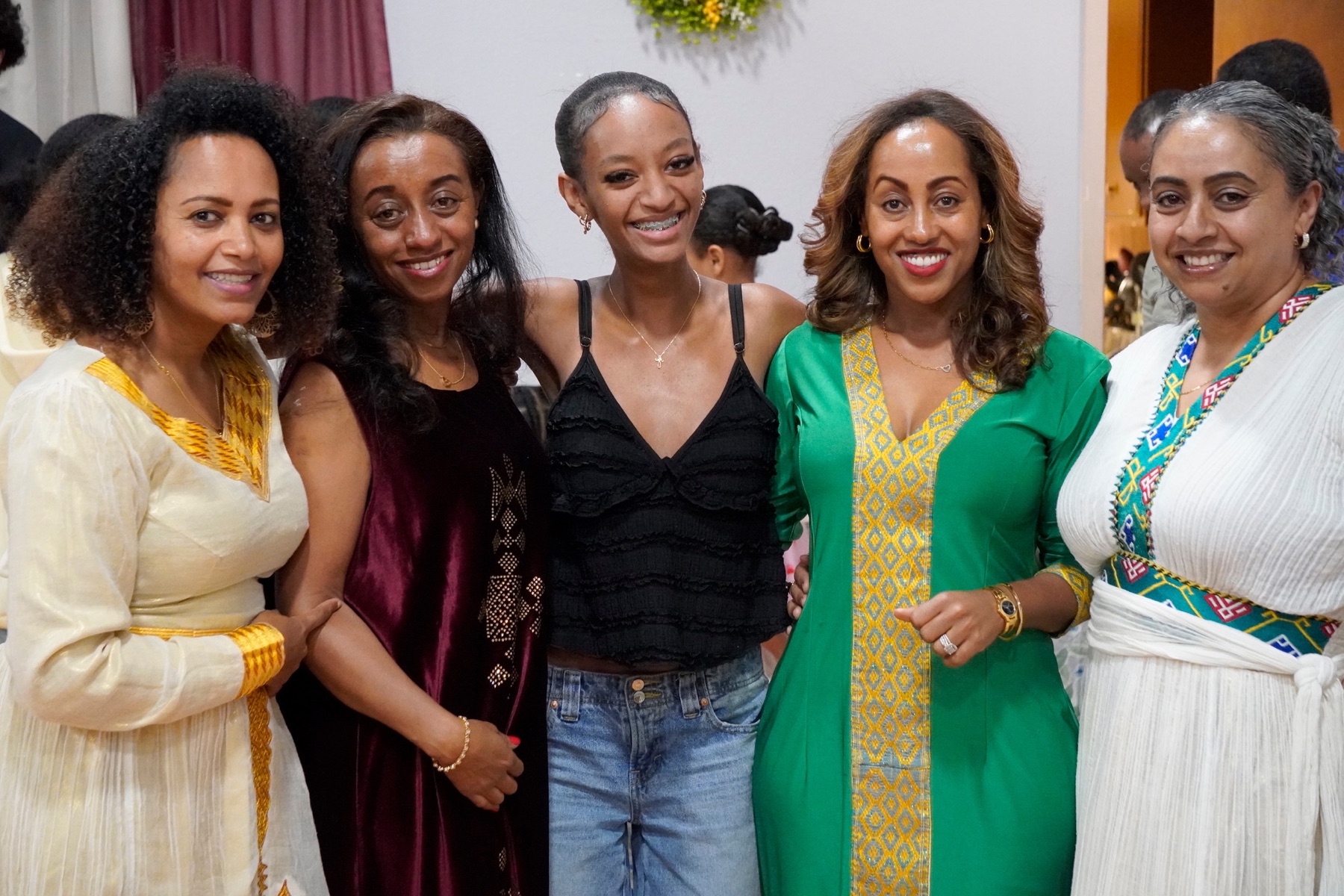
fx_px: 3080
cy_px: 448
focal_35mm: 82
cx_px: 672
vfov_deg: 16.6
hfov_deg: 24.6
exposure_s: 1/80
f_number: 4.5
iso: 6400
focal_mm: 55
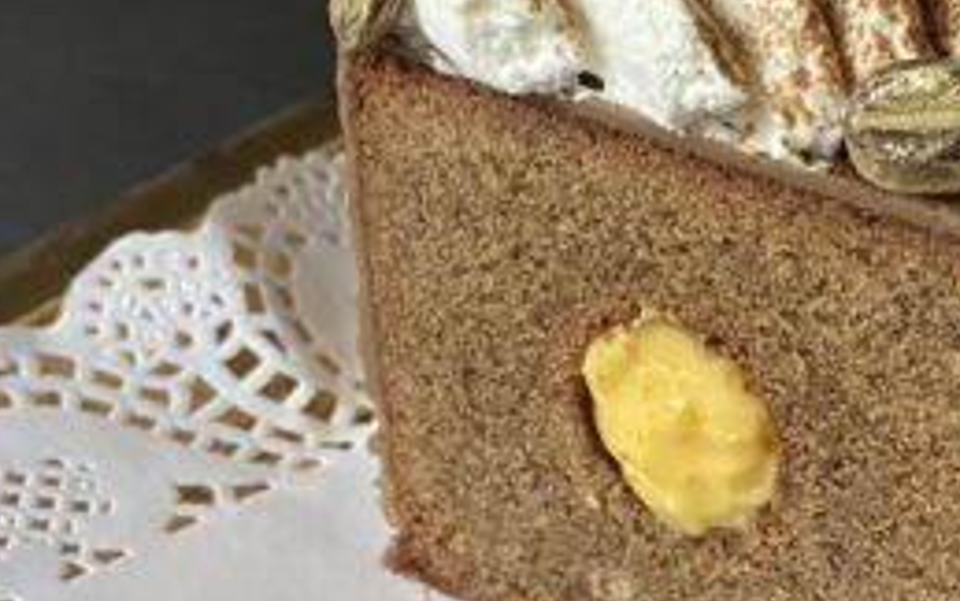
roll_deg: -2.7
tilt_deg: -34.8
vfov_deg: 18.3
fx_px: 1858
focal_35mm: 71
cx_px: 821
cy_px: 260
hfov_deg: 28.1
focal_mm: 4.25
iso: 320
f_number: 1.8
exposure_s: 1/60
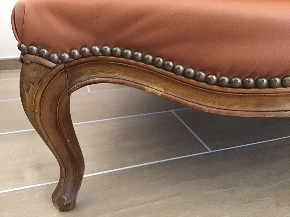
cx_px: 145
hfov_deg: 58.4
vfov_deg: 45.4
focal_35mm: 31
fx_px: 260
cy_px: 108
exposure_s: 1/17
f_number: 2.4
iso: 640
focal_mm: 3.3
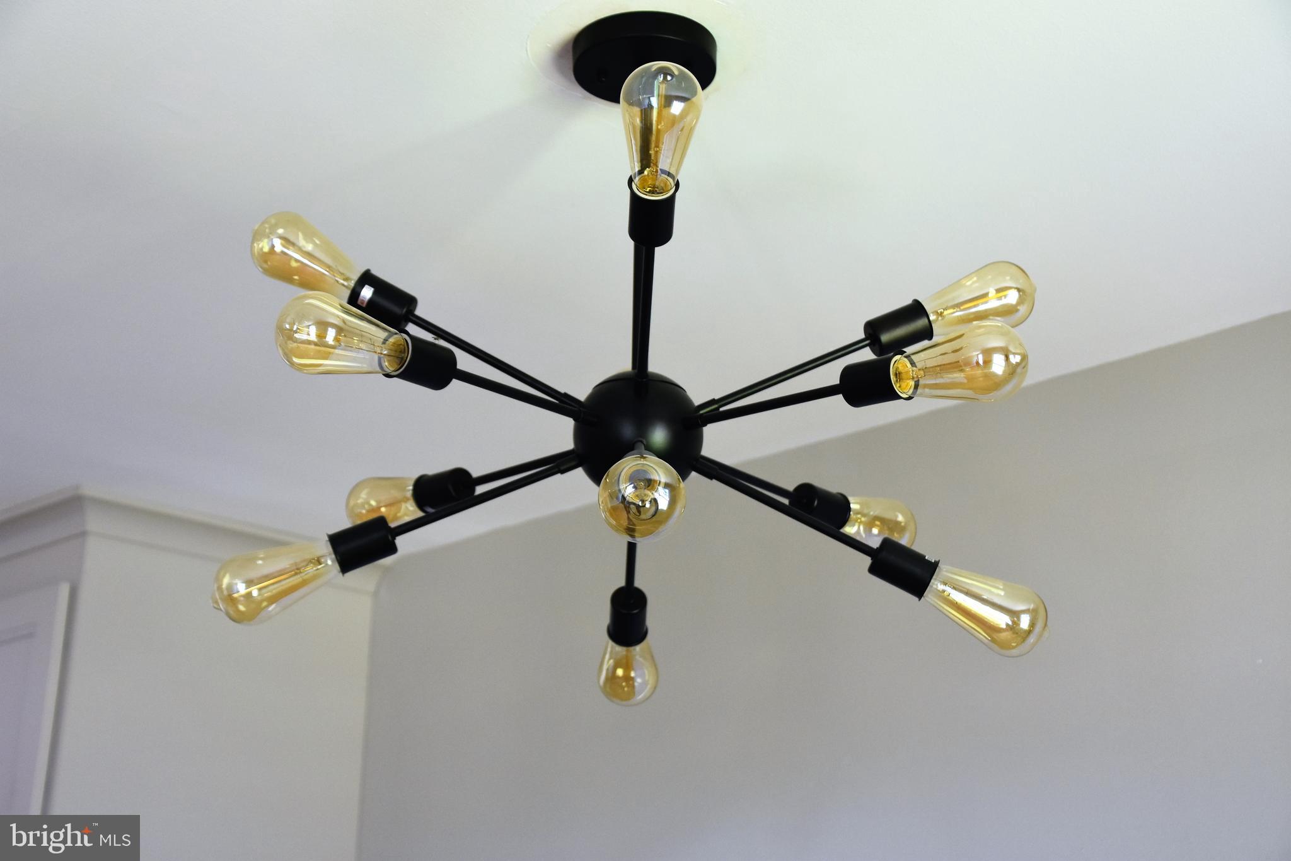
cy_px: 430
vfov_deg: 23.8
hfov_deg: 35.1
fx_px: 2044
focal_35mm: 57
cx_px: 646
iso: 800
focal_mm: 38
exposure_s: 1/100
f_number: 5
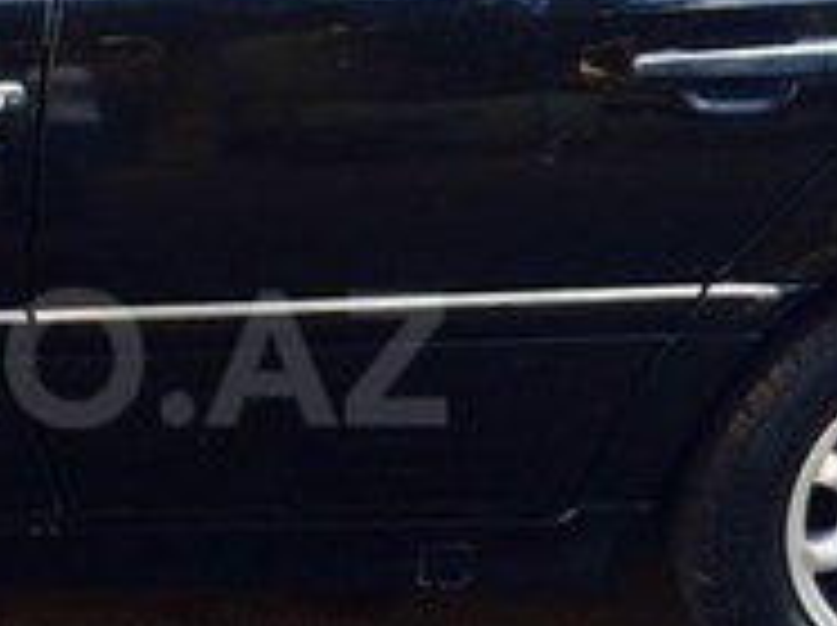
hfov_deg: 18.6
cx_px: -14
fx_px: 2487
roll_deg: +1.2
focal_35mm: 103
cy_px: 358
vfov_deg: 14.3
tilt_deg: -18.7
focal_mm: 4.15
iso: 64
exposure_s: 1/100
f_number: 2.2
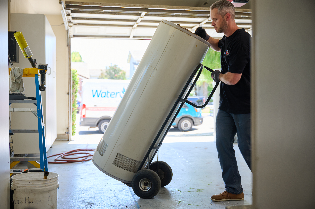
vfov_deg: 30.5
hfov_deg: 44.5
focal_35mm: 44
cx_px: 158
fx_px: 385
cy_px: 104
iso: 140
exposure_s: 1/160
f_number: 3.5
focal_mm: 44
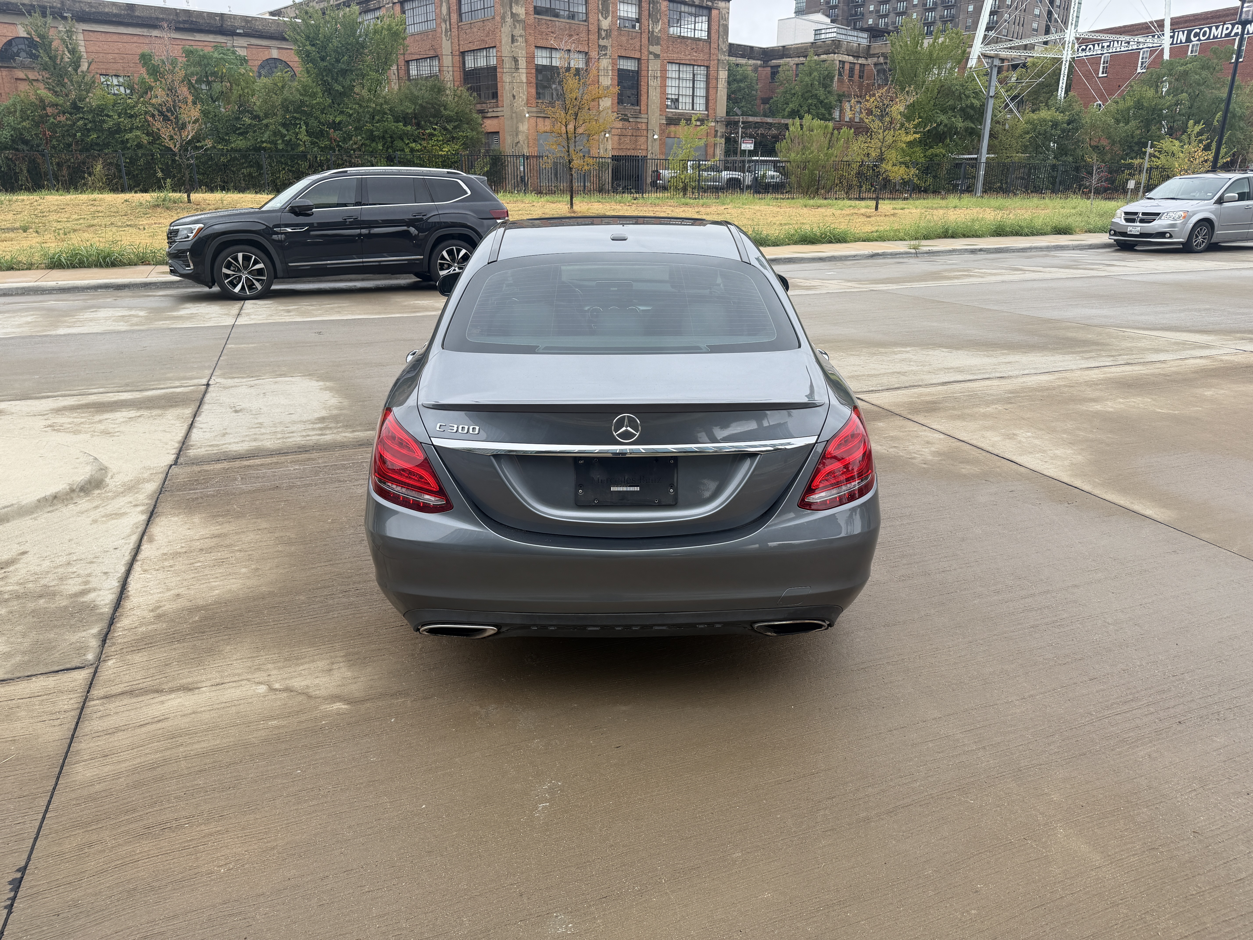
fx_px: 869
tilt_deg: -18.5
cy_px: 470
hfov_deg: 71.6
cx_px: 626
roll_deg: +0.0
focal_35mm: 24
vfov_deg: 56.8
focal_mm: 6.76
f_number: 1.78
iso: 80
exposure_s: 1/268
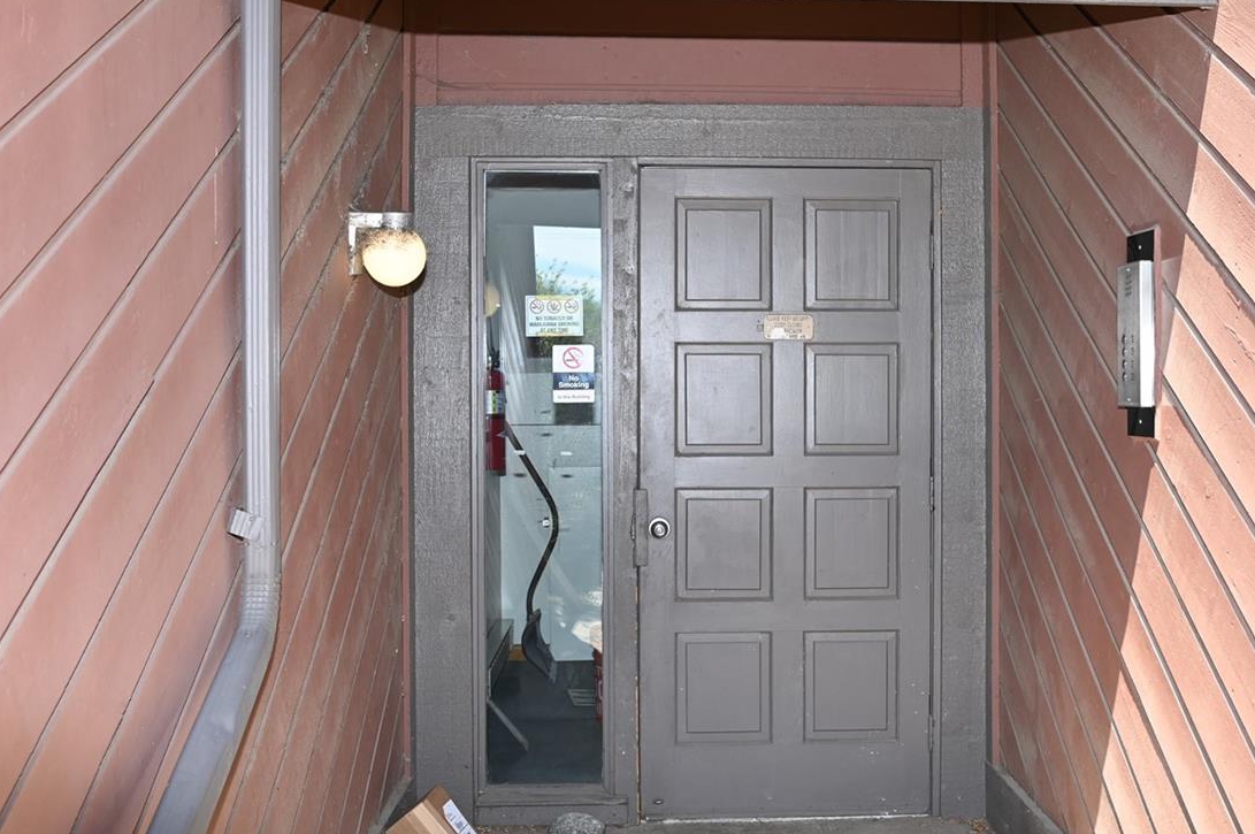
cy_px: 387
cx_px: 748
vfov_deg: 30.4
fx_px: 1532
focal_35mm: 44
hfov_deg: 44.3
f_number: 5.6
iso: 140
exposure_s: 1/125
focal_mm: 30
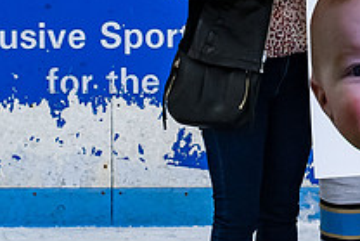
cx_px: 434
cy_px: -68
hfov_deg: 7.7
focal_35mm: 266
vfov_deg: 5.1
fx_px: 2662
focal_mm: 45
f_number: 4.5
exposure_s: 1/250
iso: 500
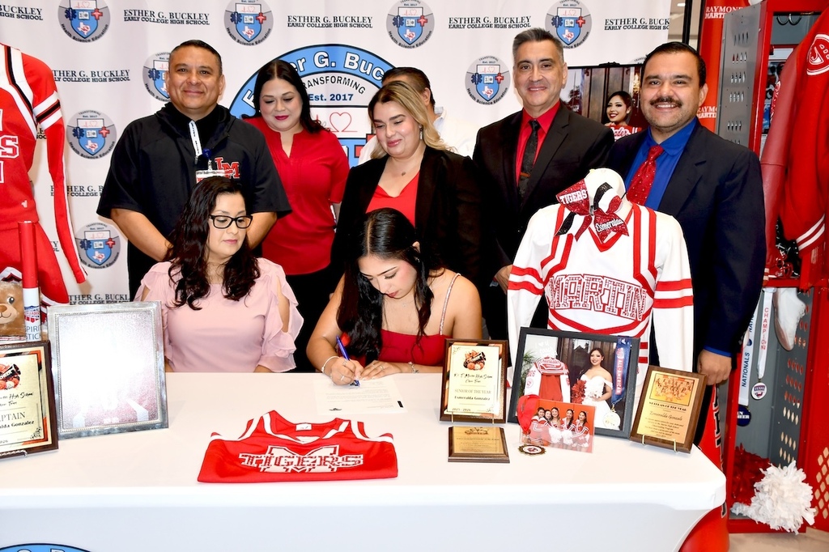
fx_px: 760
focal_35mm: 33
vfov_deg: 39.9
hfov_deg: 57.2
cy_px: 276
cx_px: 414
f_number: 3.5
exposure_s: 1/125
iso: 400
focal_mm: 22
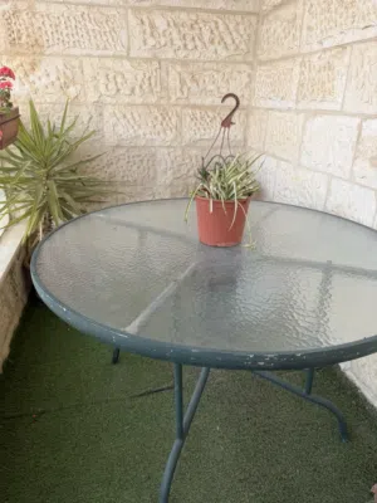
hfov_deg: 56.8
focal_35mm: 24
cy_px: 252
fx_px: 349
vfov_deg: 71.6
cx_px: 188
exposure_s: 1/840
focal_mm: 6.76
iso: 80
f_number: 1.78
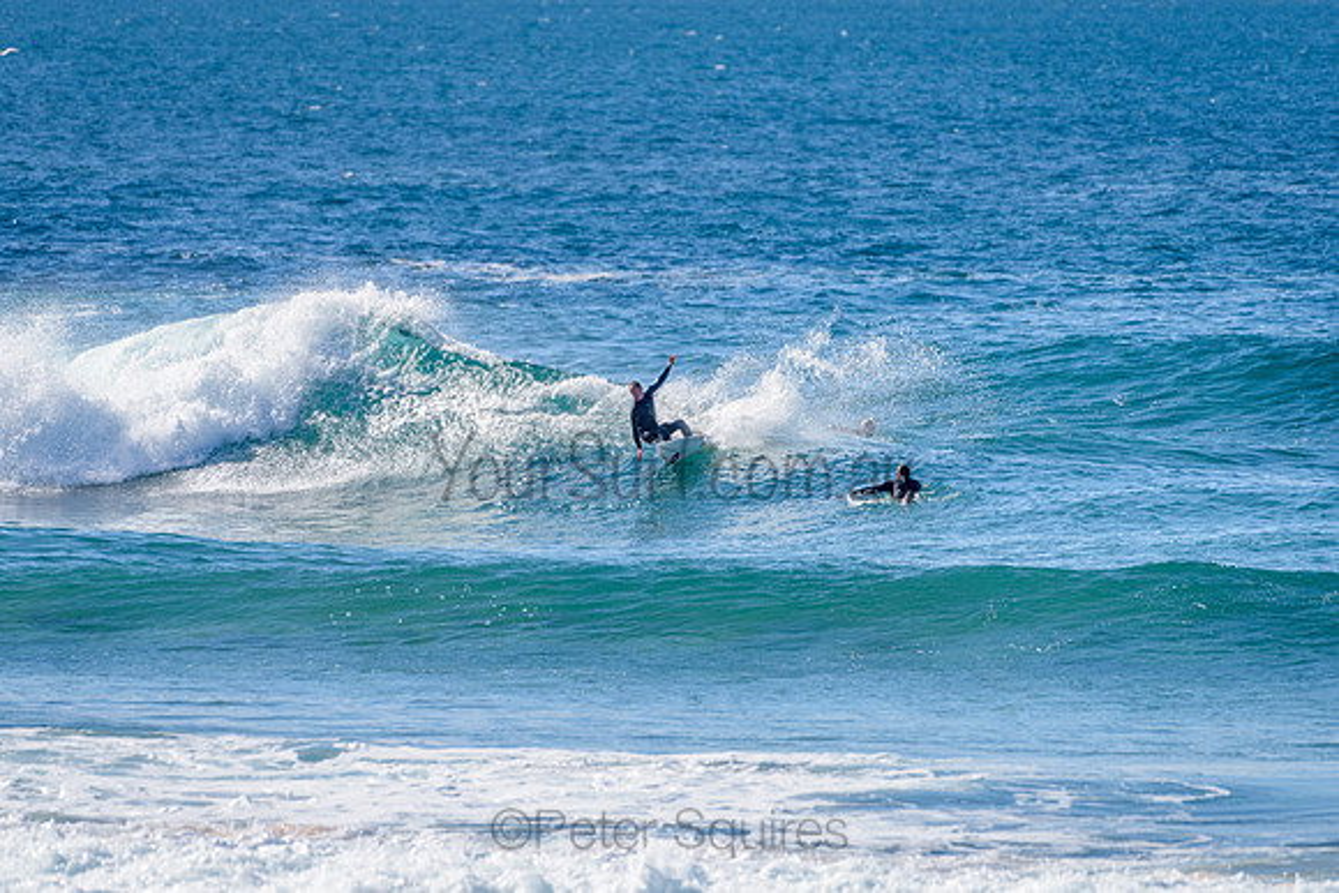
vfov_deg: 2.2
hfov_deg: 3.4
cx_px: 583
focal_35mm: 613
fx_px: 22814
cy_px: 435
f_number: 5.6
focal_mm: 500
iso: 250
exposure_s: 1/4000
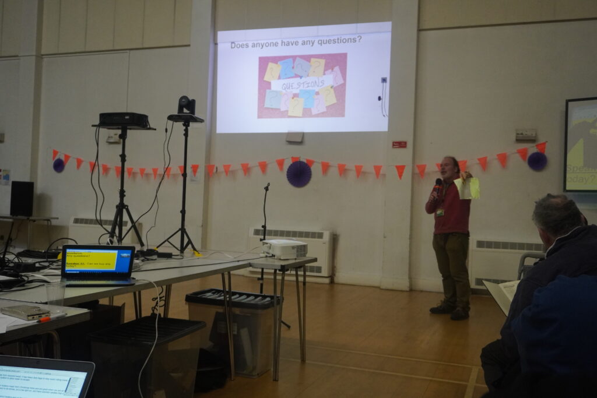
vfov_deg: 36.9
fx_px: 597
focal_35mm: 36
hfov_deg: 53.1
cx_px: 298
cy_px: 199
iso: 2000
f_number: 4.5
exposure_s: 1/160
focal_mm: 24
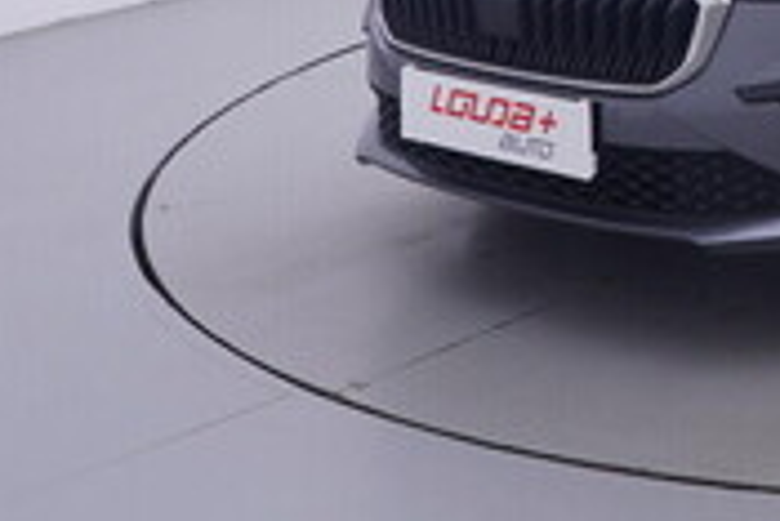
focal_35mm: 71
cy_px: -225
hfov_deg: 23.6
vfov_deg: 17.6
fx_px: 1530
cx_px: 1130
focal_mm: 15
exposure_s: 1/80
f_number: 5
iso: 200
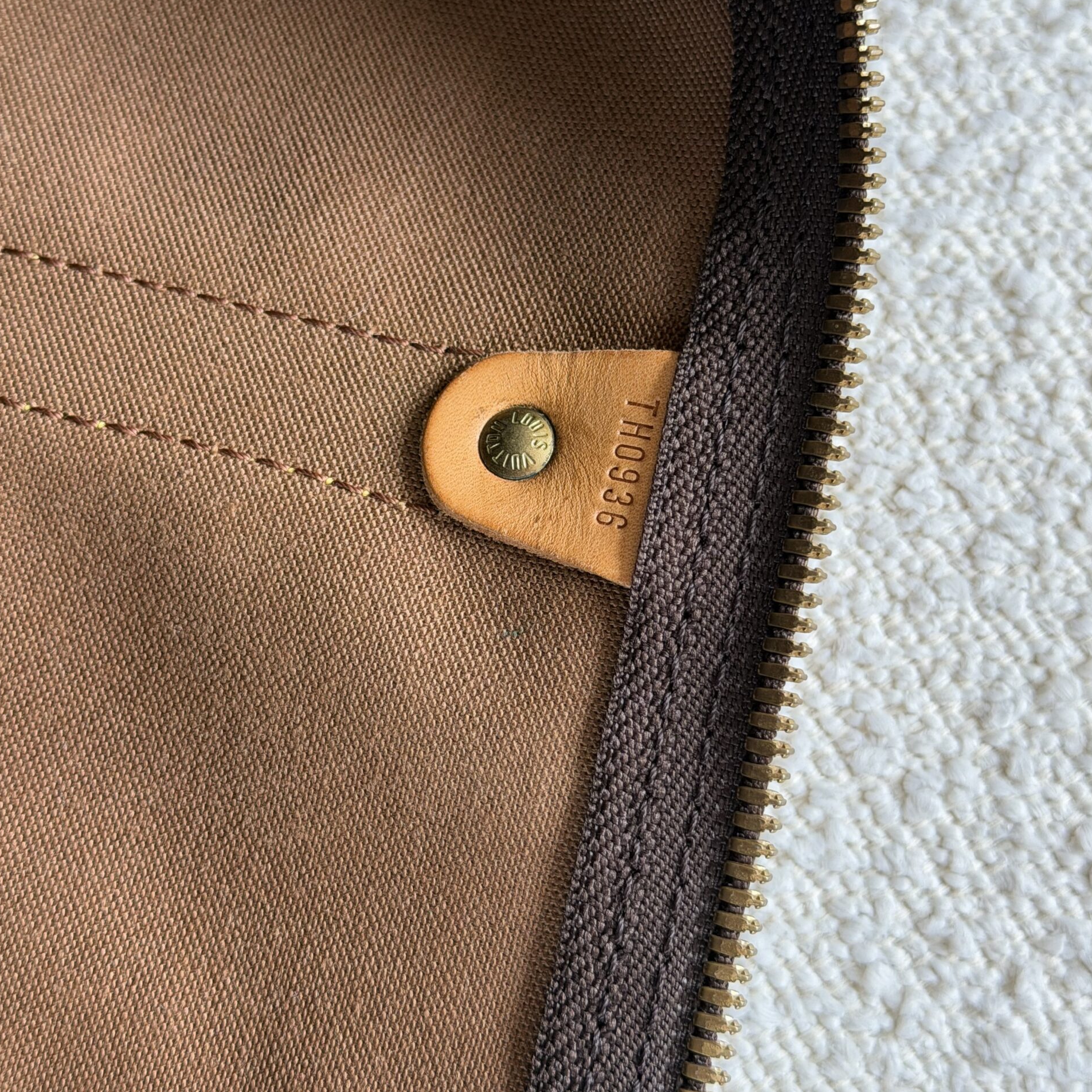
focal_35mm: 57
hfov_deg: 30.0
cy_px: 466
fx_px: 2034
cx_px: 546
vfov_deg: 30.0
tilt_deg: -72.7
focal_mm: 6.76
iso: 80
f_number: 1.78
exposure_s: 1/121
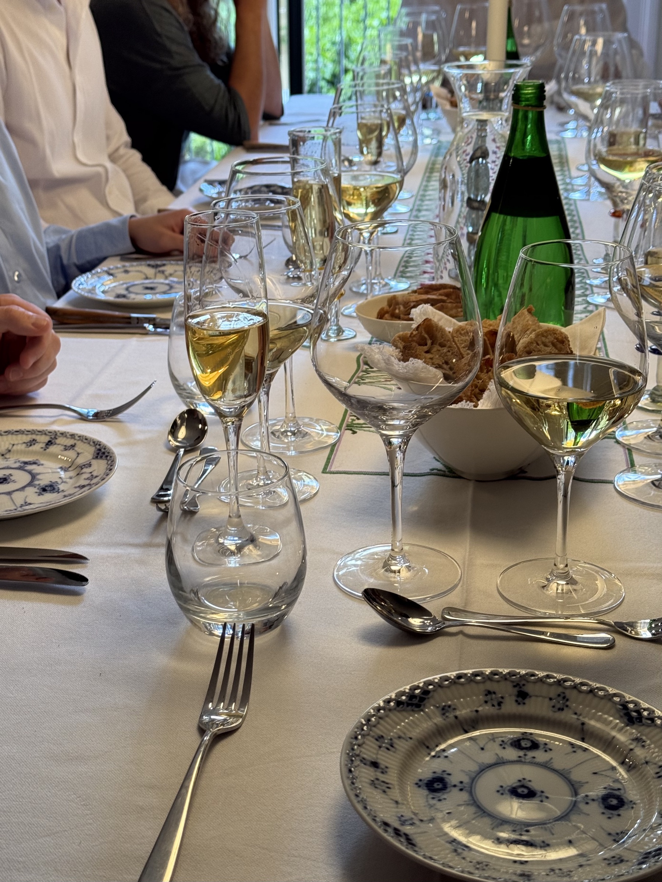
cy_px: 441
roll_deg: +1.0
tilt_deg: -19.5
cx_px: 331
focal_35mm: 48
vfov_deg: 39.7
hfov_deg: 30.3
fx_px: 1224
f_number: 1.78
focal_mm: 6.76
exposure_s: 1/50
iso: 64
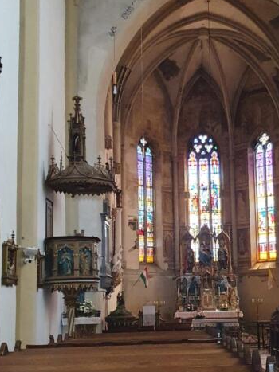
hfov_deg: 25.5
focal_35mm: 57
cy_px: 212
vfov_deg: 33.7
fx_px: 613
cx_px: 195
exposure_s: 1/50
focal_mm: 4.32
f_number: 1.5
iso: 800
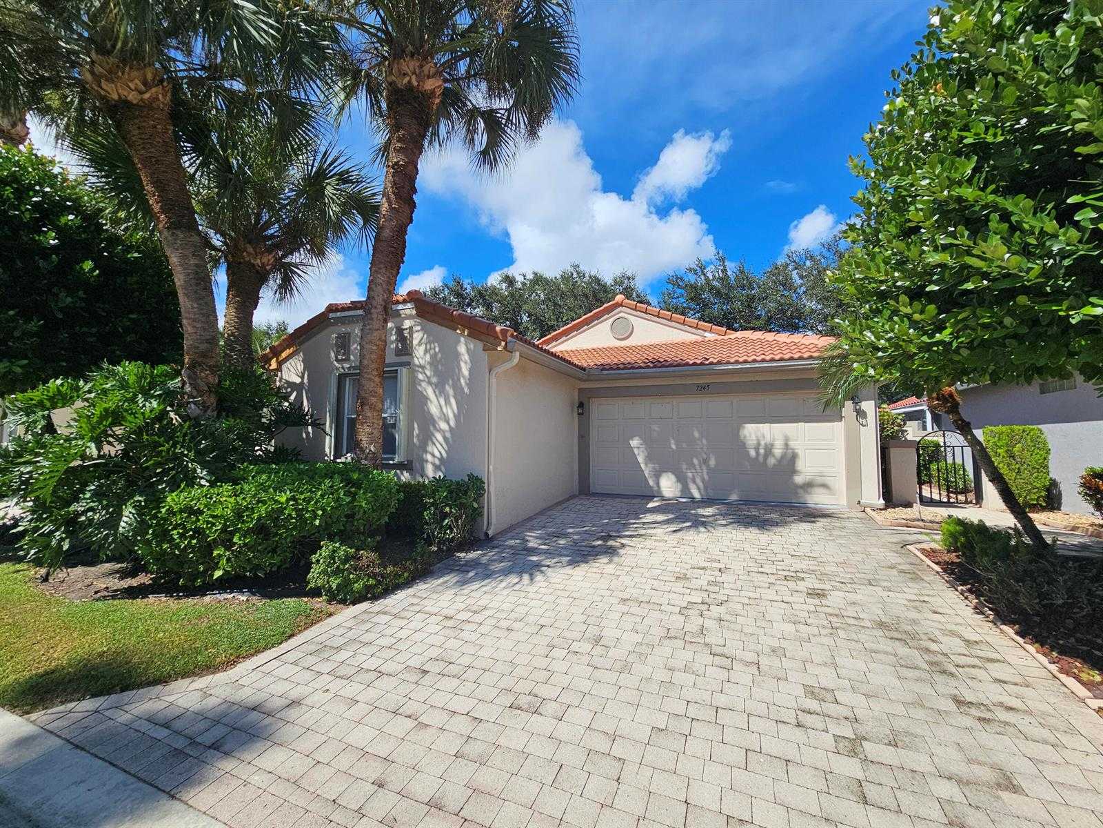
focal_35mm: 13
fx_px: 414
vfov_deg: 89.9
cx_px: 552
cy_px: 414
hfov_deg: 106.2
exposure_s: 1/2851
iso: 50
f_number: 2.2
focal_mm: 2.2
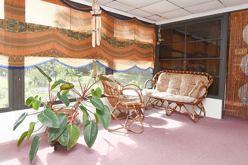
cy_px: 70
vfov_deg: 54.9
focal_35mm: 23
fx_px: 158
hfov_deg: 75.9
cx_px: 113
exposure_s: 1/160
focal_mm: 10
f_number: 7.1
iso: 800
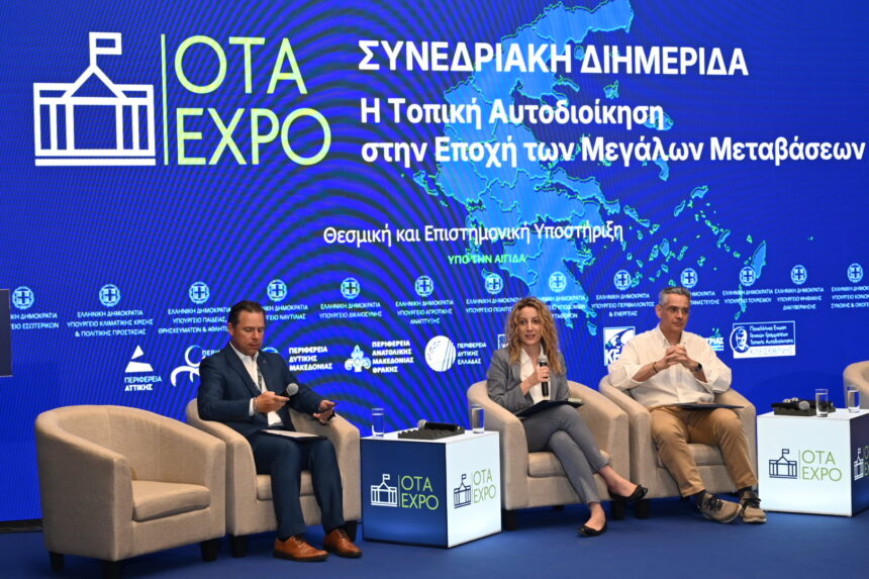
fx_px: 1544
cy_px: 290
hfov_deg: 31.4
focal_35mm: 64
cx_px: 434
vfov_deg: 21.2
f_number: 2.8
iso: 400
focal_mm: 43
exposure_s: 1/160
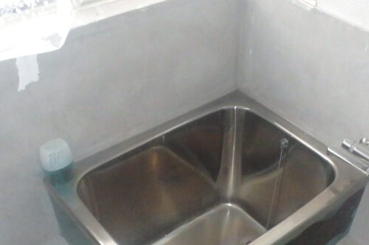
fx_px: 461
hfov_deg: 43.4
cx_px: 218
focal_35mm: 45
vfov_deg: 29.1
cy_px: 201
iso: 1000
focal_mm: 3.7
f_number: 6
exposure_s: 1/30
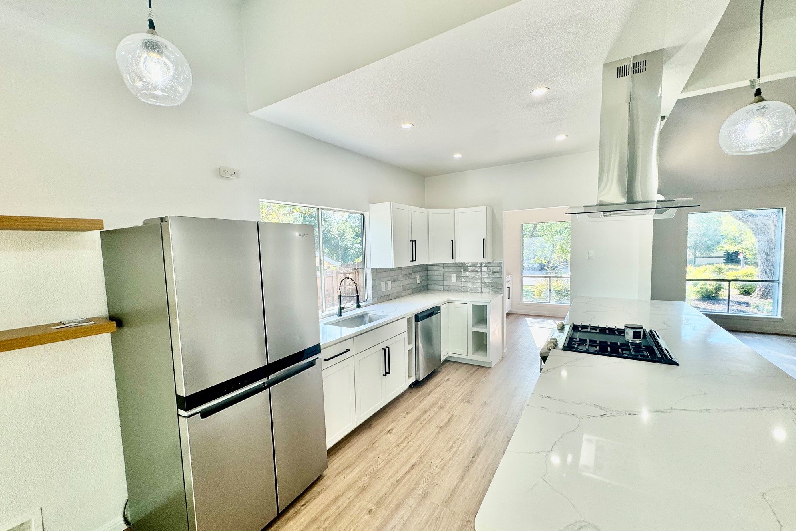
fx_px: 332
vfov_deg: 77.3
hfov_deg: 100.4
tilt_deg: -4.8
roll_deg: +1.4
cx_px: 393
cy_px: 275
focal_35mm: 15
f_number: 2.2
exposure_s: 1/129
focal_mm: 2.22
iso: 40
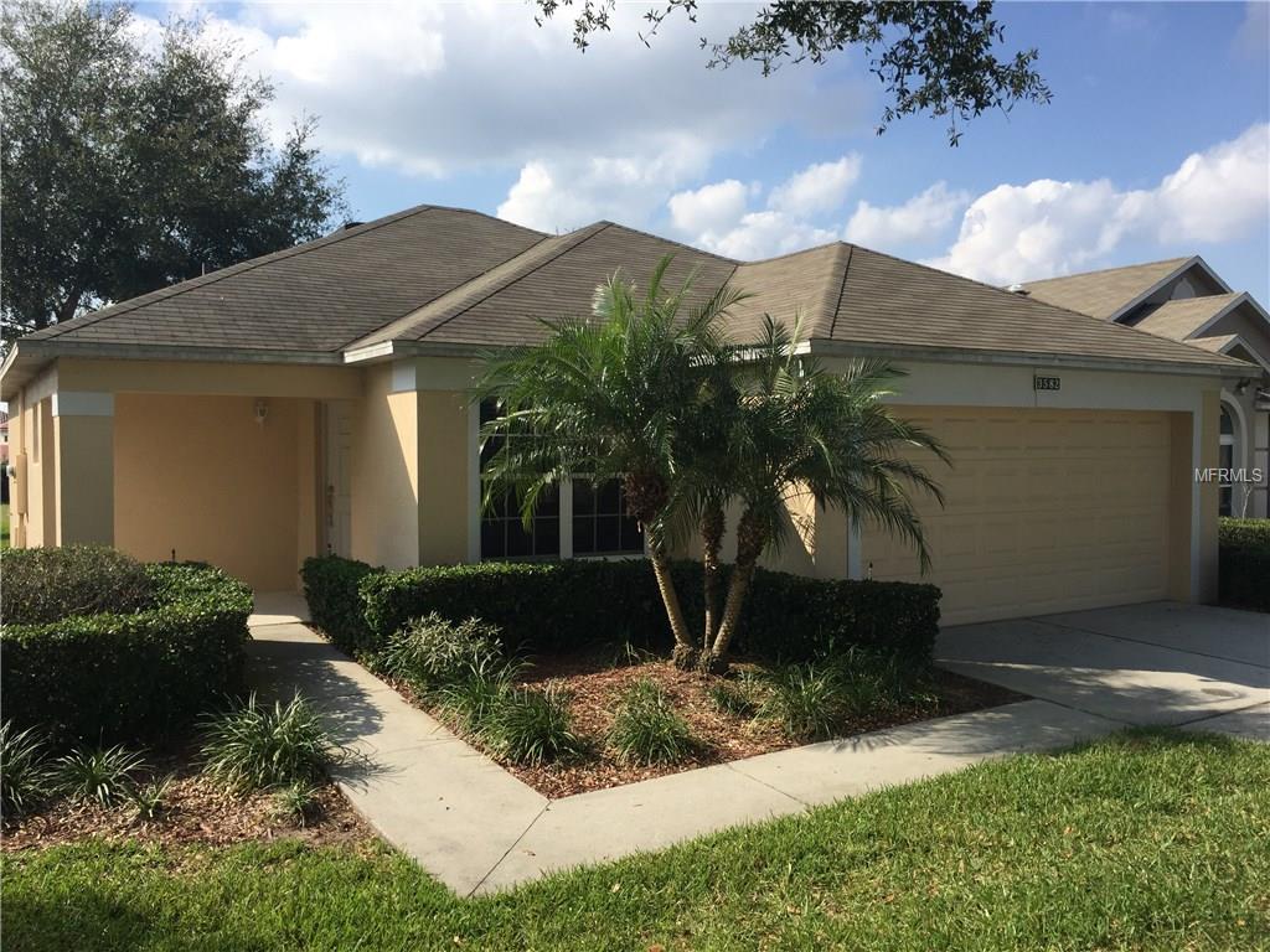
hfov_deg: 61.7
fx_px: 1064
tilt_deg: -2.3
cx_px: 635
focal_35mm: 29
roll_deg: -1.2
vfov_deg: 48.2
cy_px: 476
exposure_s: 1/1883
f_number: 2.2
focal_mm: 4.15
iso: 32
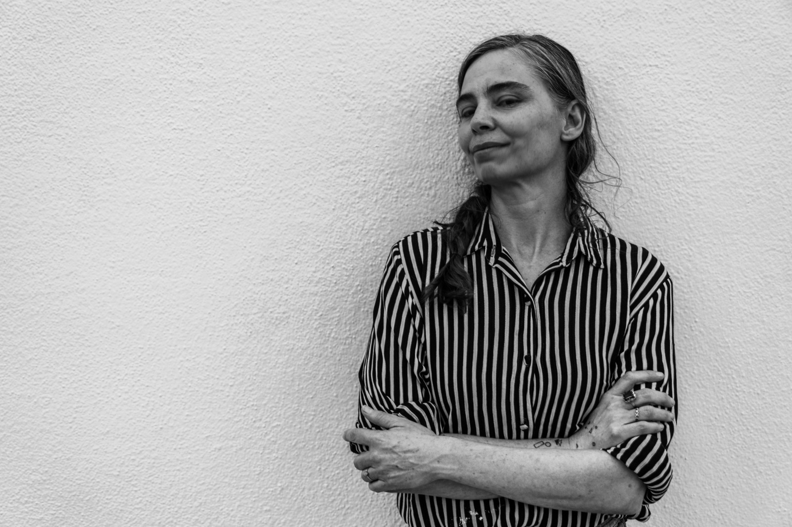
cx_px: 396
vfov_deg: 25.7
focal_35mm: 52
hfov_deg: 37.9
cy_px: 264
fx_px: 1155
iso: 100
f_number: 4.5
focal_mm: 35
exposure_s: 1/10
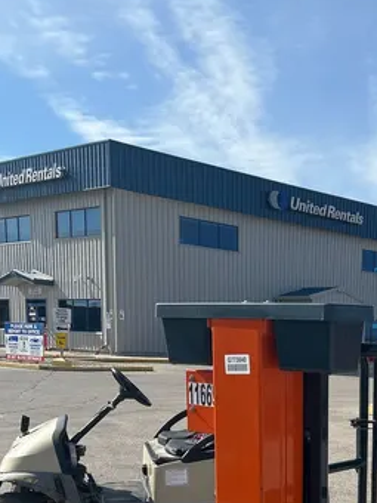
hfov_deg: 25.0
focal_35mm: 56
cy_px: 508
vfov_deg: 31.6
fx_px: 813
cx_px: 365
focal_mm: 5.7
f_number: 1.5
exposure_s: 1/4274
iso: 50
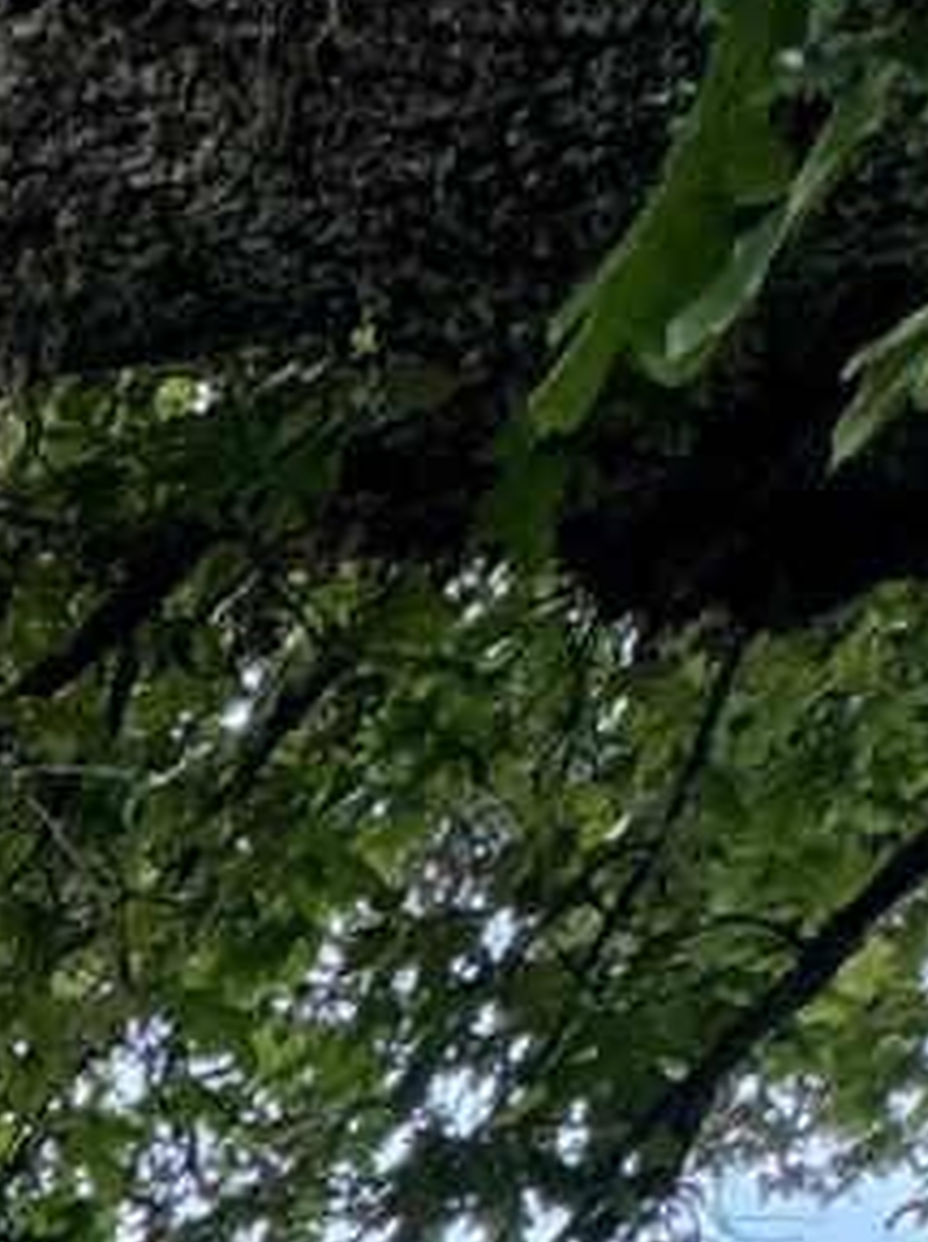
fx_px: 3475
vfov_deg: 14.5
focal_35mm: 97
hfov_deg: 11.4
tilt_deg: -0.9
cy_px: 2862
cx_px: -1577
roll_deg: -0.9
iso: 40
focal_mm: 2.22
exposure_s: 1/227
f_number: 2.2
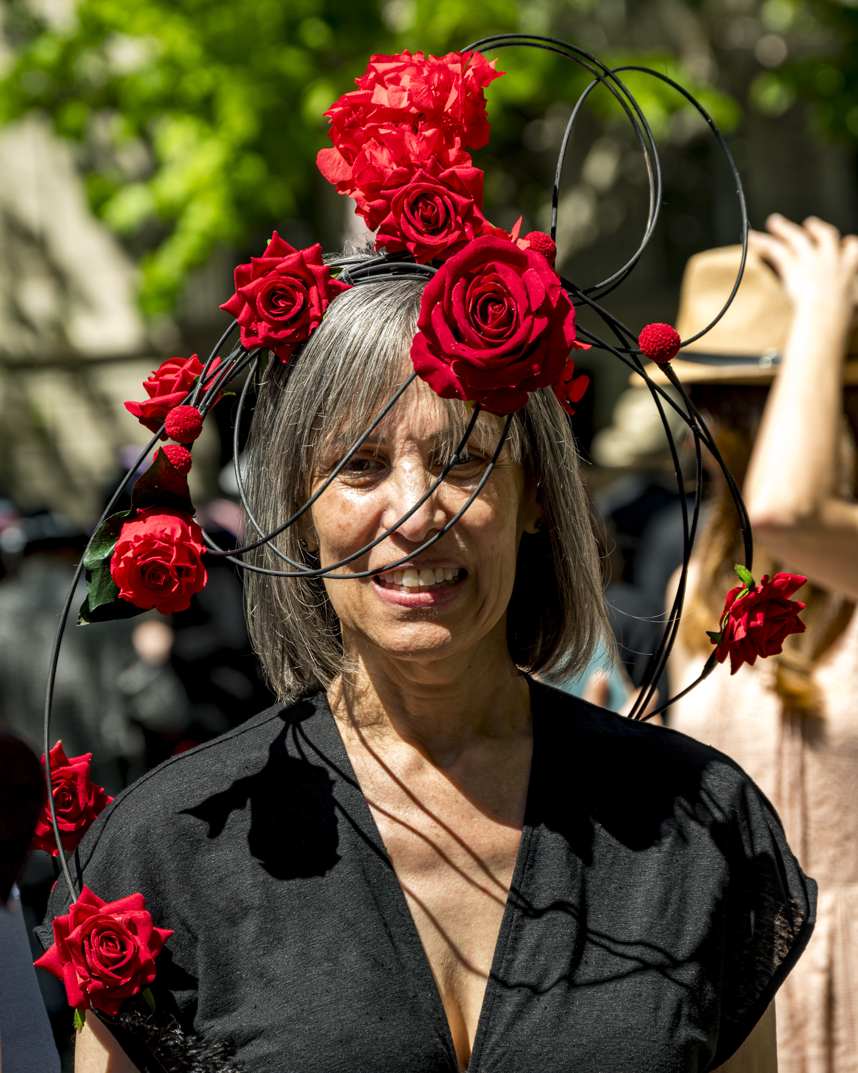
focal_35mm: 147
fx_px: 4666
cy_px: 541
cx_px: 430
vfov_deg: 13.1
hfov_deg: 10.5
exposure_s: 1/320
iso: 125
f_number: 6.3
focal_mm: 130
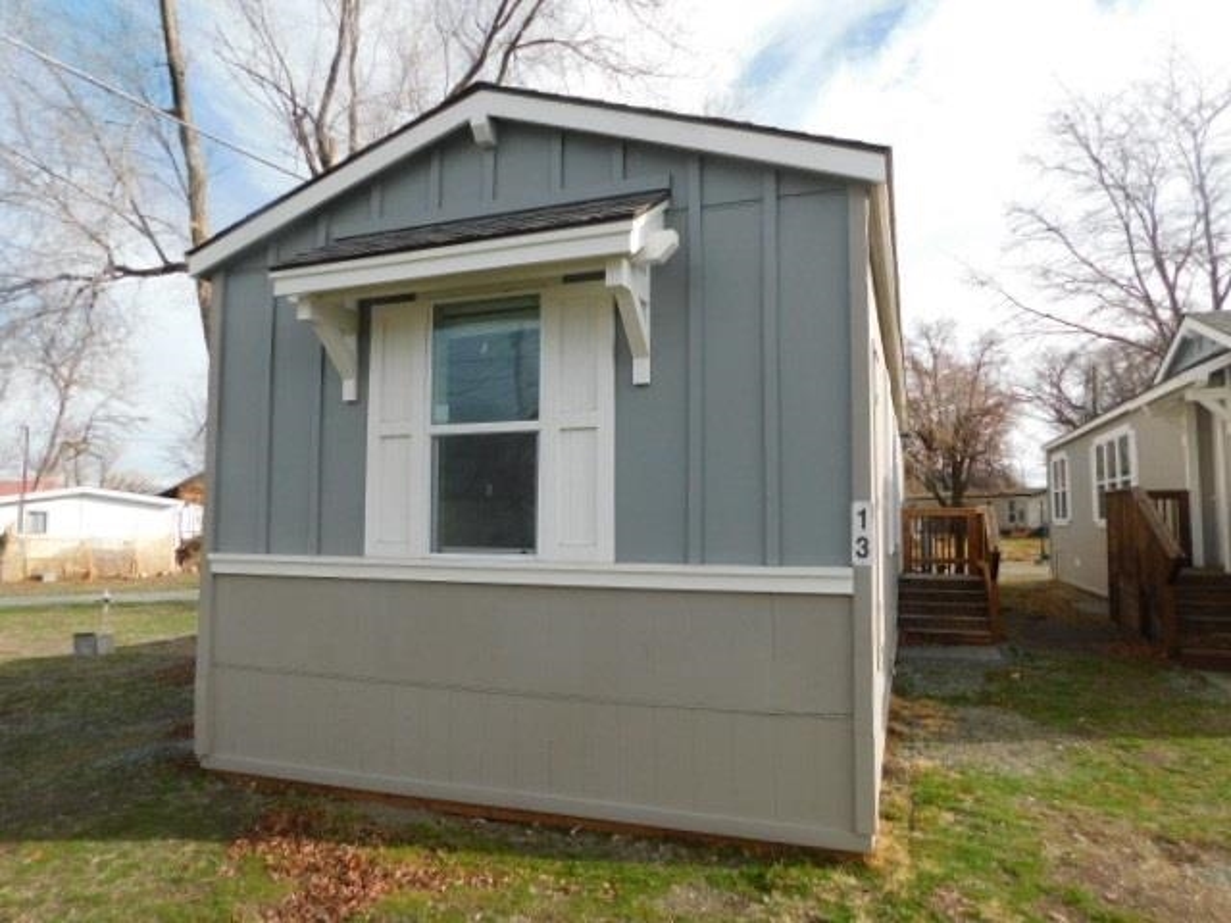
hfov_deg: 73.9
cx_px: 616
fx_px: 818
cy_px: 462
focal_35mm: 23
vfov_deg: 58.9
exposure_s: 1/800
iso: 125
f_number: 3
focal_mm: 4
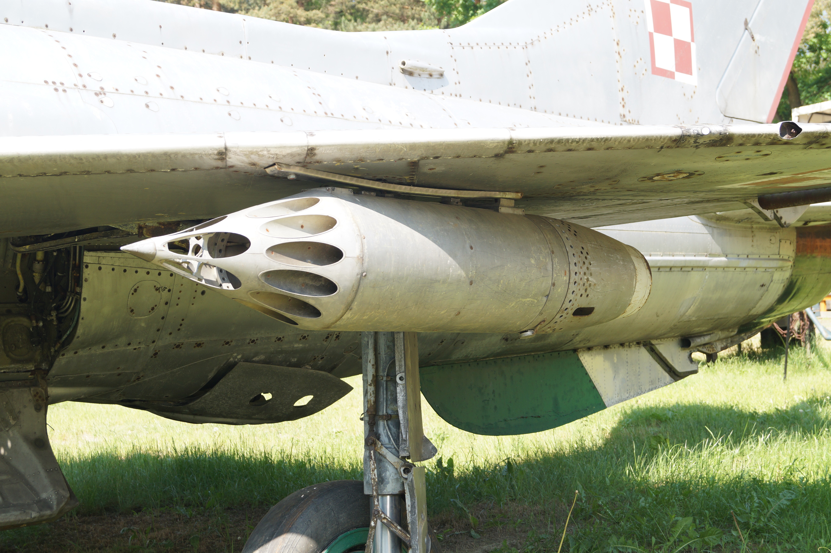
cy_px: 276
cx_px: 416
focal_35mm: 60
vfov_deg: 22.6
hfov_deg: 33.4
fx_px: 1384
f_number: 7.1
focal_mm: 40
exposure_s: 1/160
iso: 200
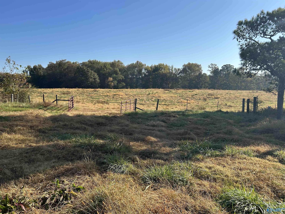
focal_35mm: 26
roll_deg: +1.5
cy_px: 107
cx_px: 142
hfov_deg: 67.3
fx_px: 214
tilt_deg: -5.3
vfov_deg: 53.1
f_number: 1.5
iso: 50
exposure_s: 1/2762
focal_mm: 5.7
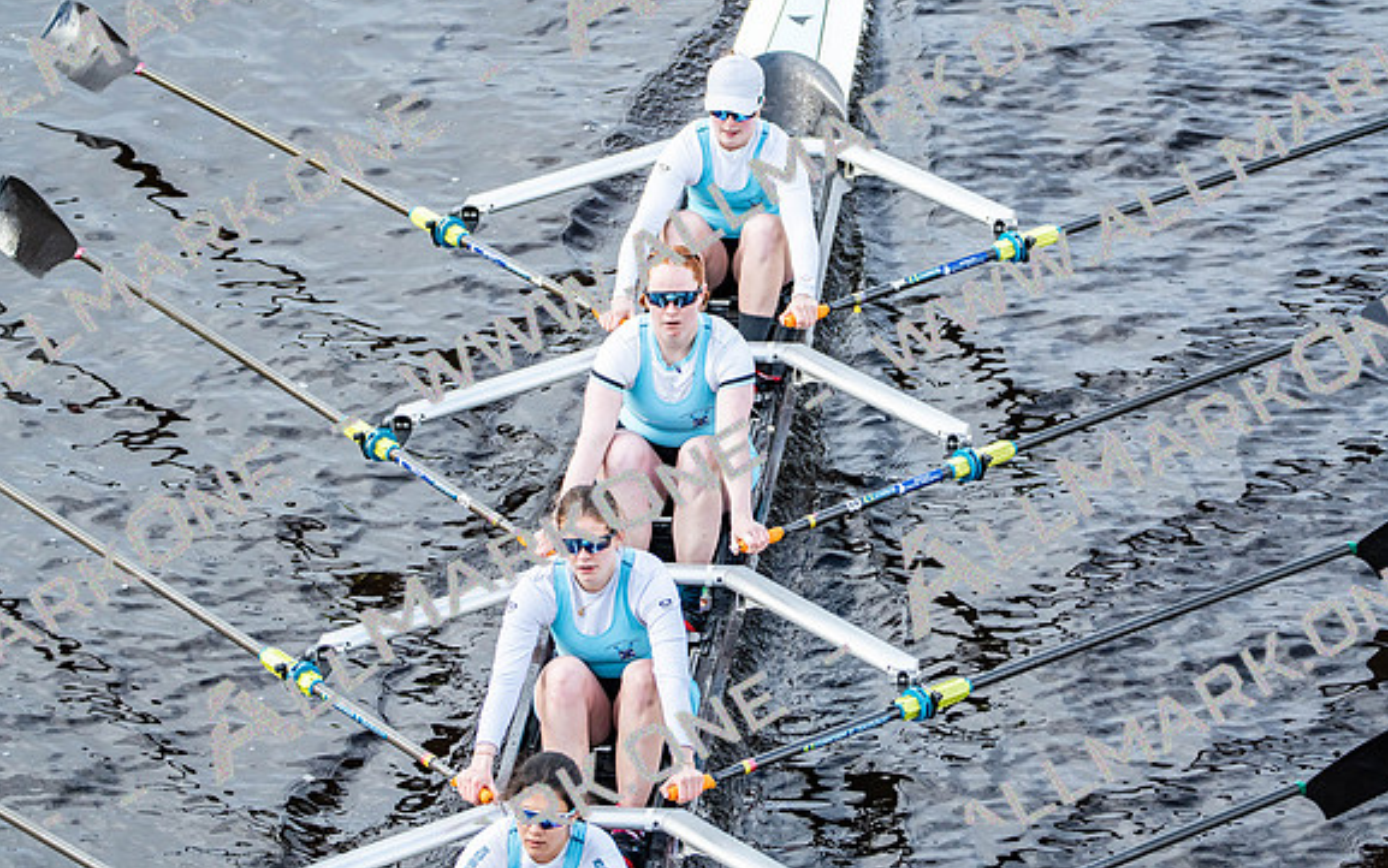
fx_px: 9687
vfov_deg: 5.1
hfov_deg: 8.2
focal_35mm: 256
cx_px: 695
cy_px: 412
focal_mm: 250
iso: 1600
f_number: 5.6
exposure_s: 1/1250
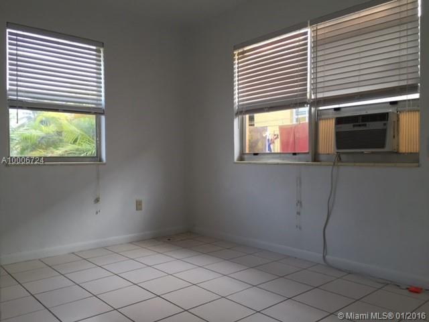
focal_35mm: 29
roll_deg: -1.0
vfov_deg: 48.2
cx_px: 214
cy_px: 161
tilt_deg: +1.1
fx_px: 359
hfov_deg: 61.7
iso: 32
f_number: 2.2
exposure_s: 1/40
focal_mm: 4.15
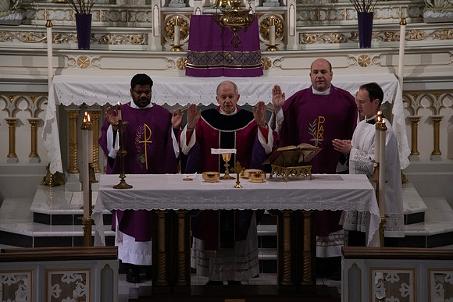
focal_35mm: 230
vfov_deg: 6.0
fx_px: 2895
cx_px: 226
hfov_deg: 8.9
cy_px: 151
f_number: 11
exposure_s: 1/100
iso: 4000
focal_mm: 230
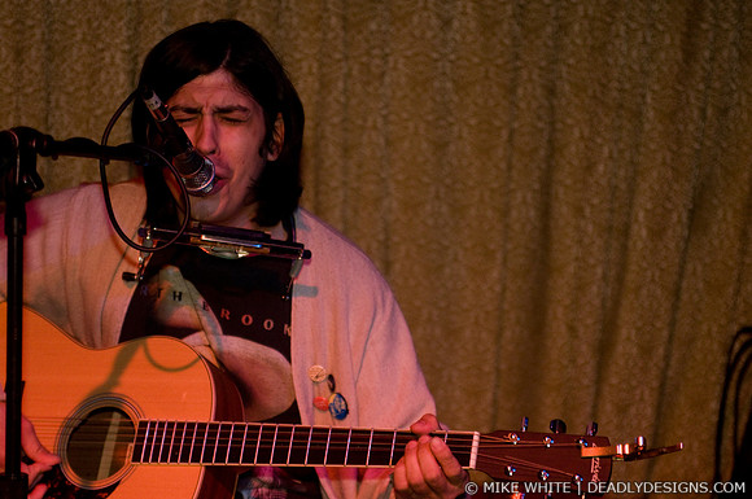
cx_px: 376
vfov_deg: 13.0
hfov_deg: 19.5
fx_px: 2190
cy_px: 250
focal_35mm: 105
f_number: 2.8
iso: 800
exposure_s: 1/60
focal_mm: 70
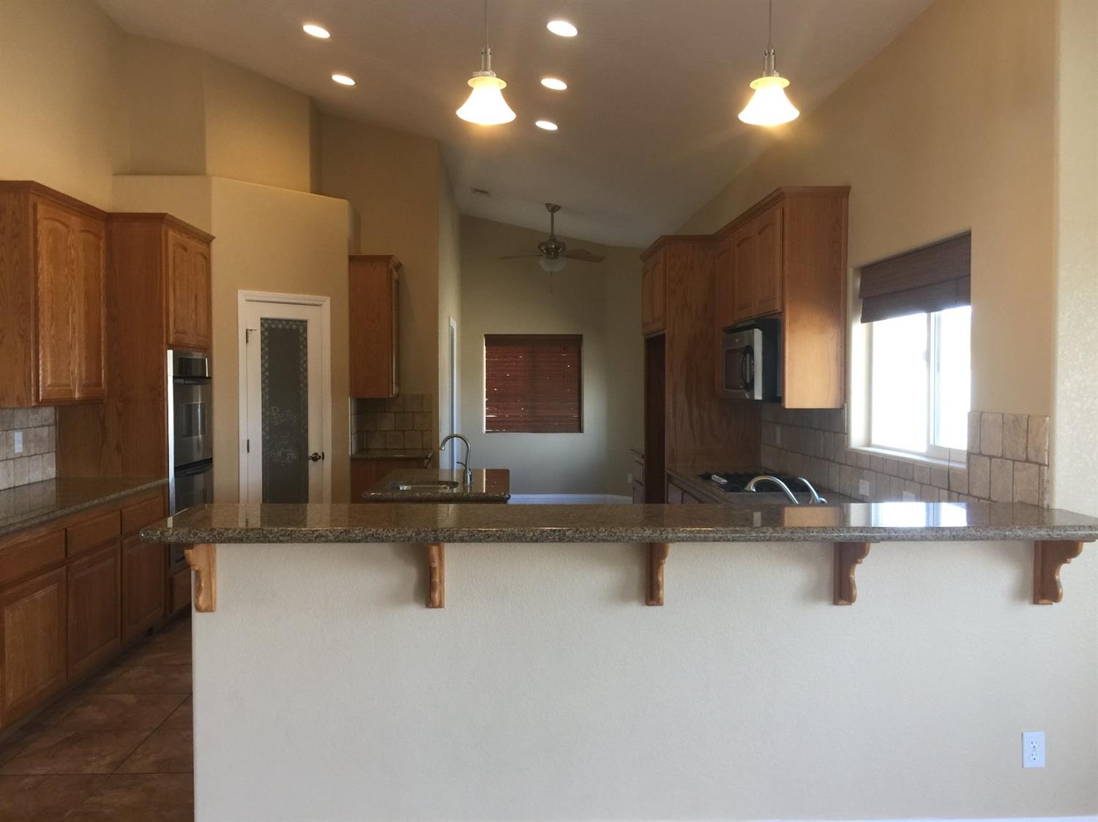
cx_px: 549
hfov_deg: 61.7
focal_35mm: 29
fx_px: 920
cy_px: 411
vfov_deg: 48.2
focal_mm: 4.15
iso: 40
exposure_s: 1/30
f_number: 2.2
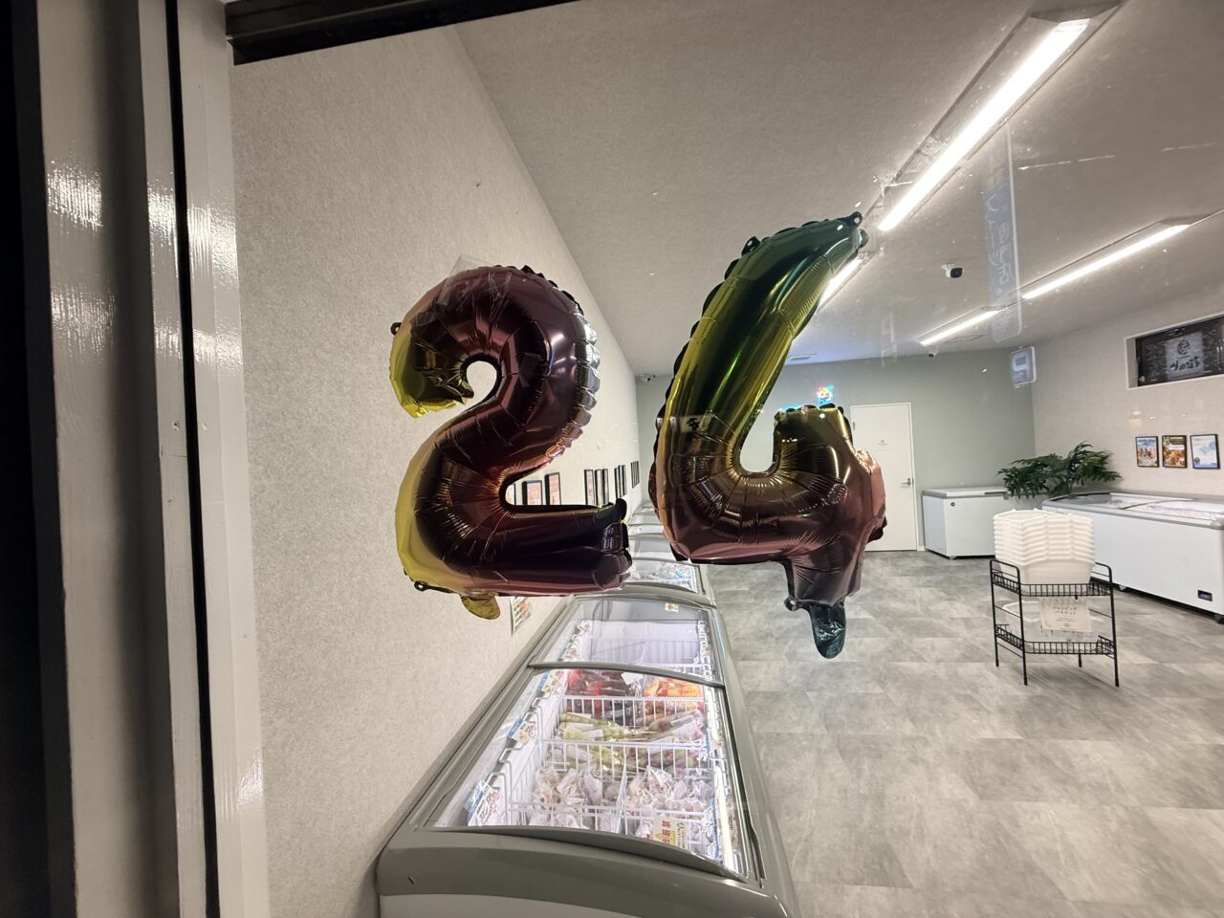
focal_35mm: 14
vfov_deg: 85.7
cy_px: 459
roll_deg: +2.8
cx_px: 612
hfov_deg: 102.1
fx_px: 495
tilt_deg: -0.4
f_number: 2.2
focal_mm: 2.22
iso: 200
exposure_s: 1/100
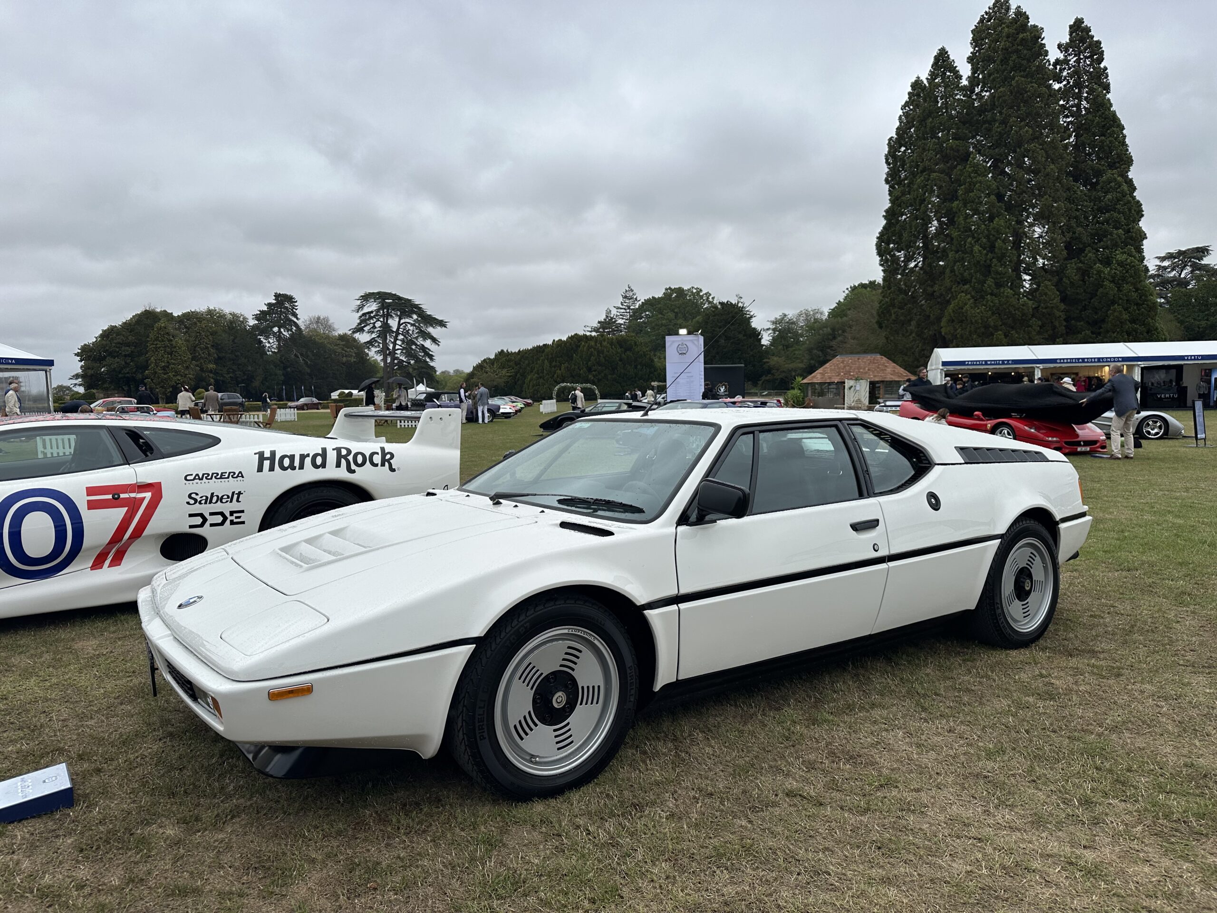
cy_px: 456
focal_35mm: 24
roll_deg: +1.1
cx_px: 608
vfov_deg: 56.8
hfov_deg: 71.6
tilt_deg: -3.5
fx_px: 844
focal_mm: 6.86
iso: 80
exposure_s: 1/1289
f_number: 1.78
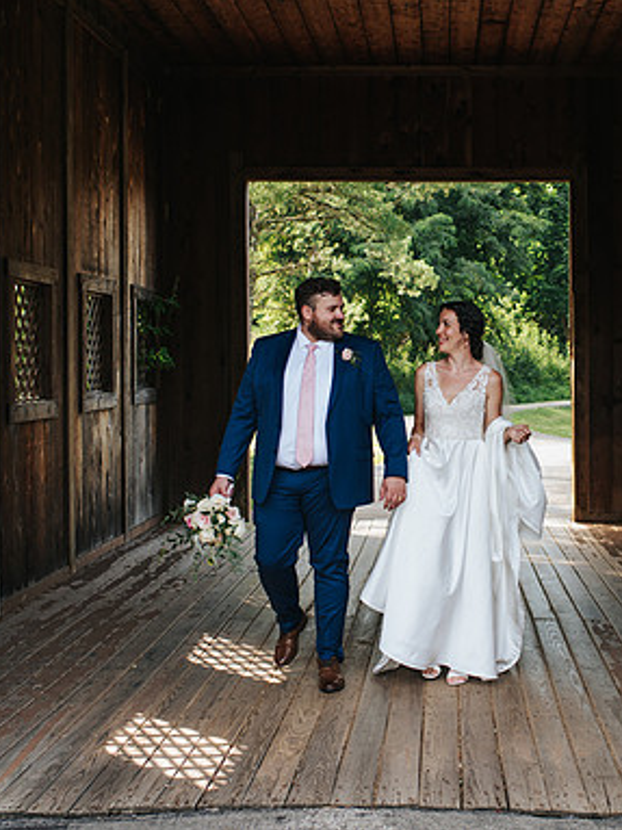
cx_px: 419
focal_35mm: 56
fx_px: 1342
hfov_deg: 25.9
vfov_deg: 34.4
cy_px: 413
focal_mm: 35
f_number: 3.2
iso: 220
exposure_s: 1/250
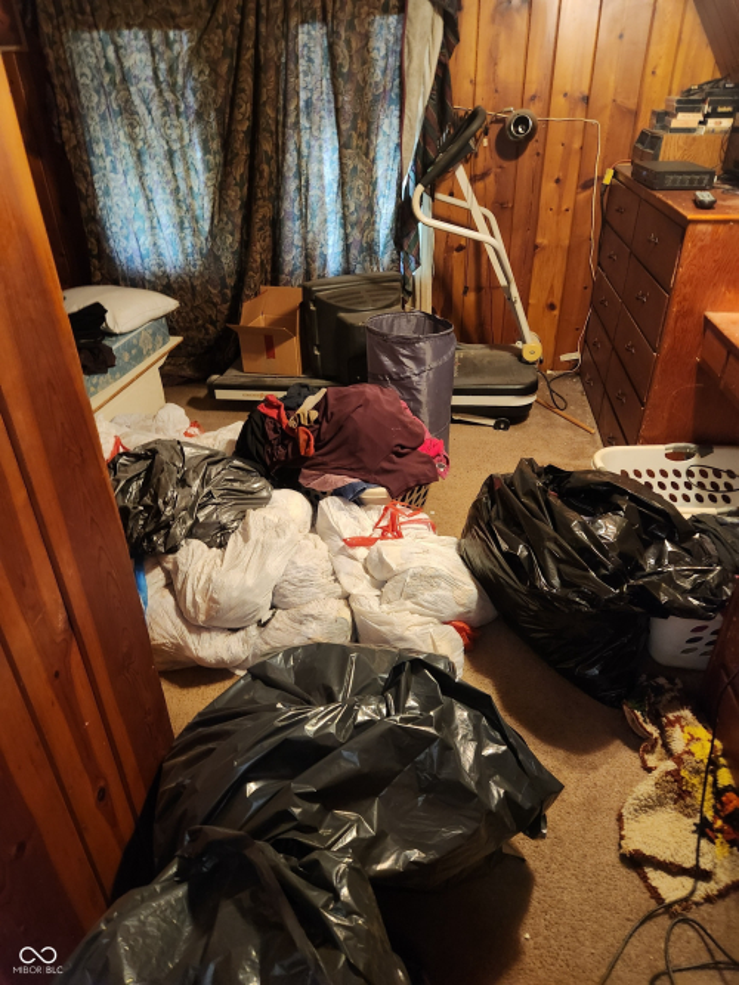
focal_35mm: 23
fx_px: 655
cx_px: 370
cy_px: 492
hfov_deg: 58.9
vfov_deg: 73.9
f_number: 1.8
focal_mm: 5.4
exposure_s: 1/24
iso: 640
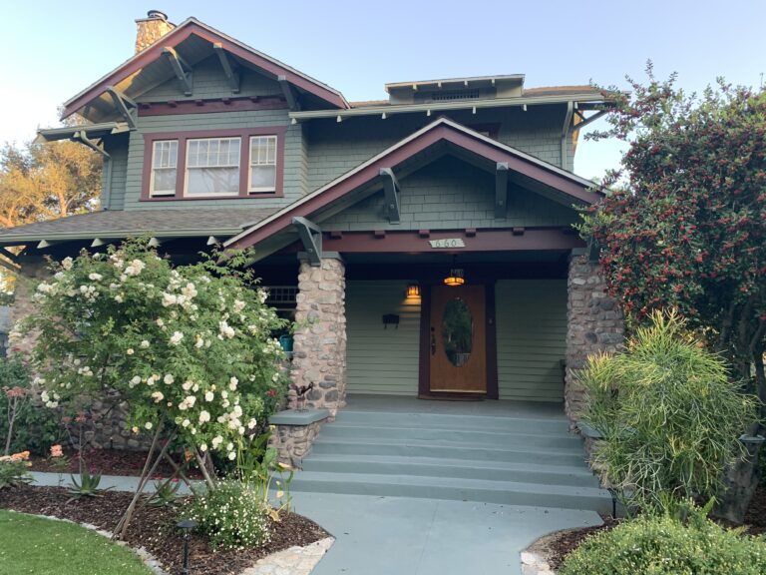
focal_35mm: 26
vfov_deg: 53.1
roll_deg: -1.2
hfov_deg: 67.3
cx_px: 383
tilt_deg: +7.0
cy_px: 288
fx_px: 575
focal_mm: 4.25
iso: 64
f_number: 1.8
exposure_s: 1/121
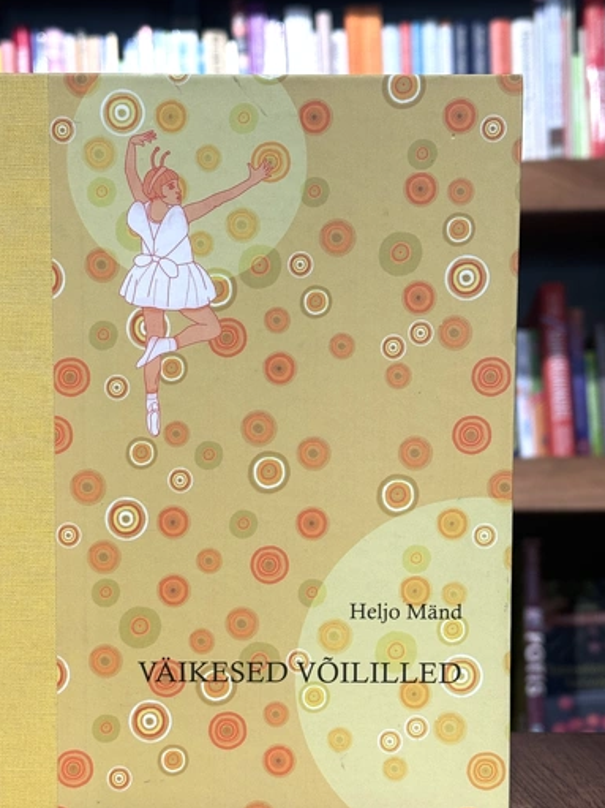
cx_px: 225
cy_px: 477
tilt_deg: -4.7
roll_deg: -0.1
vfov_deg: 30.2
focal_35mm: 64
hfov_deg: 22.9
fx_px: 1492
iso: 64
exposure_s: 1/100
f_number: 1.78
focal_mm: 6.76
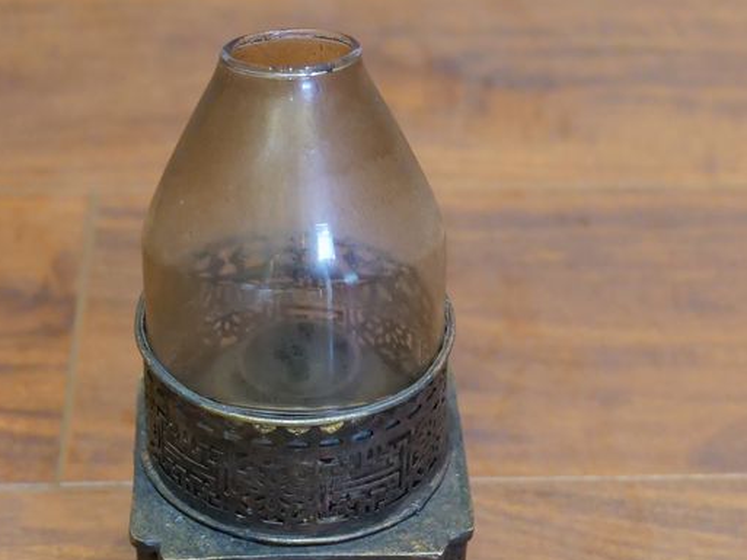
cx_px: 349
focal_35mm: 93
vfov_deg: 15.9
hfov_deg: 21.1
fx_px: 2007
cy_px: 367
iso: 3200
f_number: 3.5
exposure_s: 1/25
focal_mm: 23
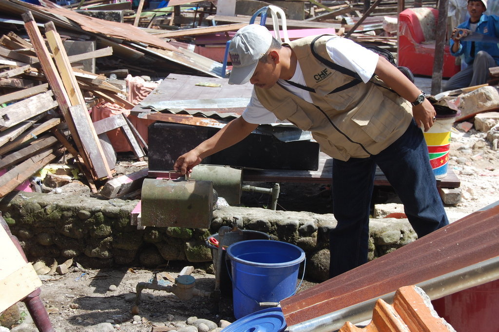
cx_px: 250
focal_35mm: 63
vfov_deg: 21.5
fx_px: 873
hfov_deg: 31.9
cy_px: 166
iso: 200
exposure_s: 1/200
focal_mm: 42
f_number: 7.1
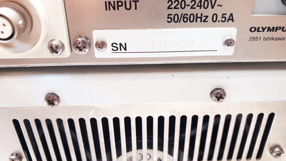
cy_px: 86
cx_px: 145
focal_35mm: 29
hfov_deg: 66.1
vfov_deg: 40.2
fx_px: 220
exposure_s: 1/33
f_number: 2.4
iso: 320
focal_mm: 4.3
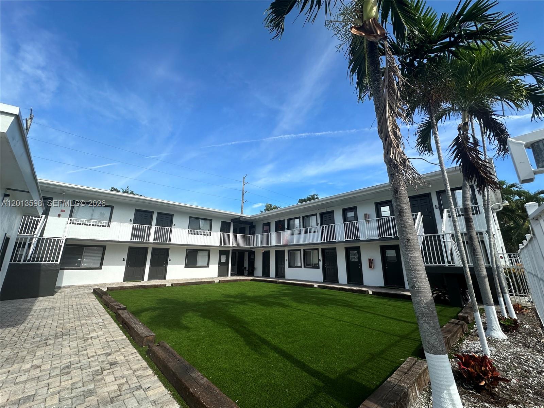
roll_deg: -0.9
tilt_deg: +15.7
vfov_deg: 85.7
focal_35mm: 14
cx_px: 272
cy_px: 204
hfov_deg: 102.1
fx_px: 220
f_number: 2.2
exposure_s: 1/1795
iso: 50
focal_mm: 2.22
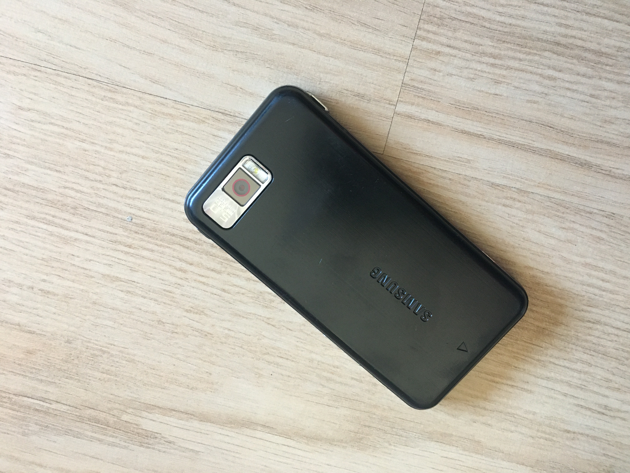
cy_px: 236
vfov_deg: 48.2
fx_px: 528
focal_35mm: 29
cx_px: 315
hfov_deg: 61.7
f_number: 2.2
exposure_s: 1/25
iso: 200
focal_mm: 4.15
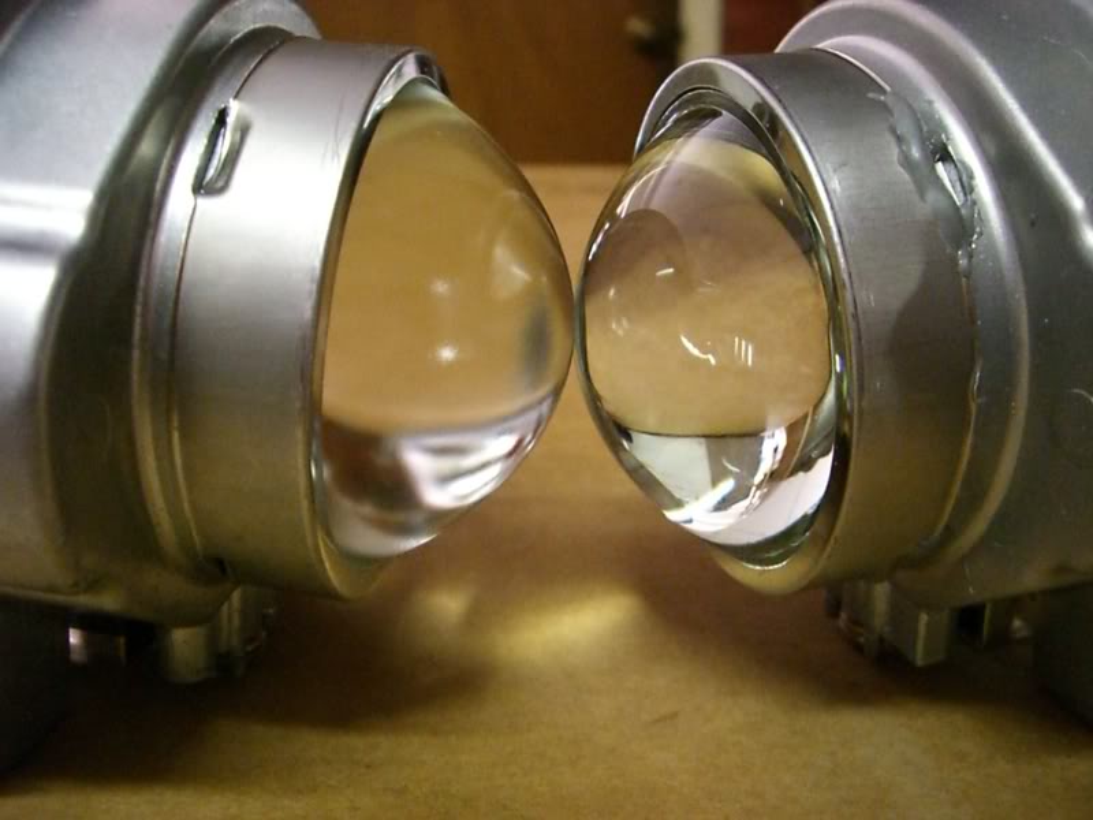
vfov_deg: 37.7
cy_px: 410
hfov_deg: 49.0
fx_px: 1200
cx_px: 546
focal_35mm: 38
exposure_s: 1/40
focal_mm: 6.2
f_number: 2.7
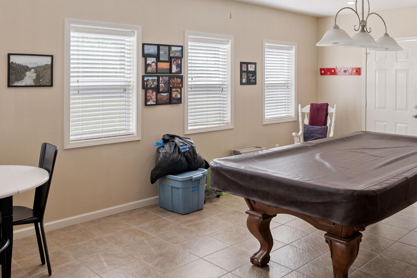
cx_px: 269
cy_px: 79
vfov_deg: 40.3
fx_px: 371
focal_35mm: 32
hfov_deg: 57.7
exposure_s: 1/60
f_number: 5.6
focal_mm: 16
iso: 1250
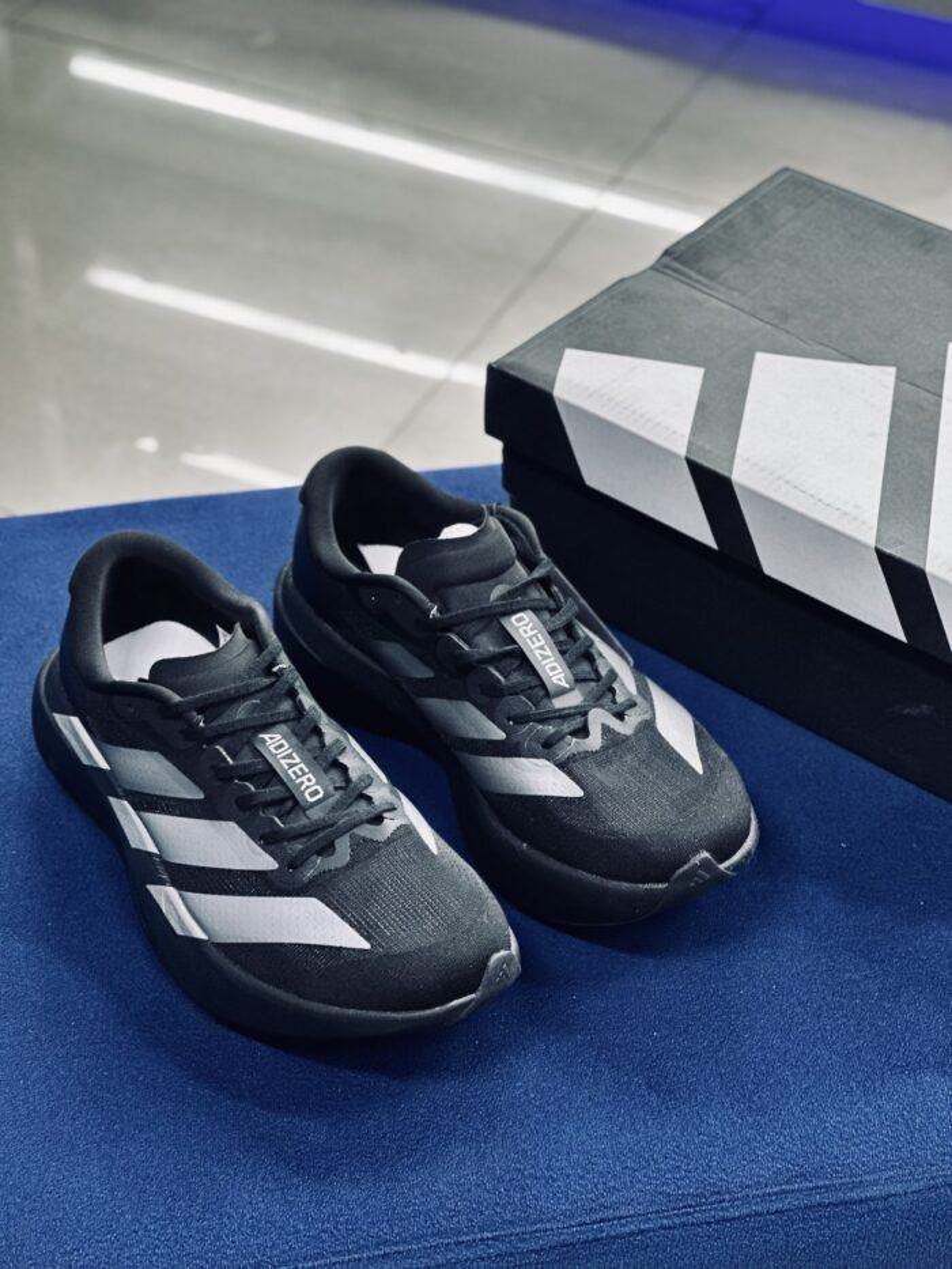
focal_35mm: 77
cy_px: 634
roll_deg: -0.3
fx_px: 2823
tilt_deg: -37.9
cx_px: 476
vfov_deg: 25.3
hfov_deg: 19.1
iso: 125
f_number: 2.8
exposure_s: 1/50
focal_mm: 9
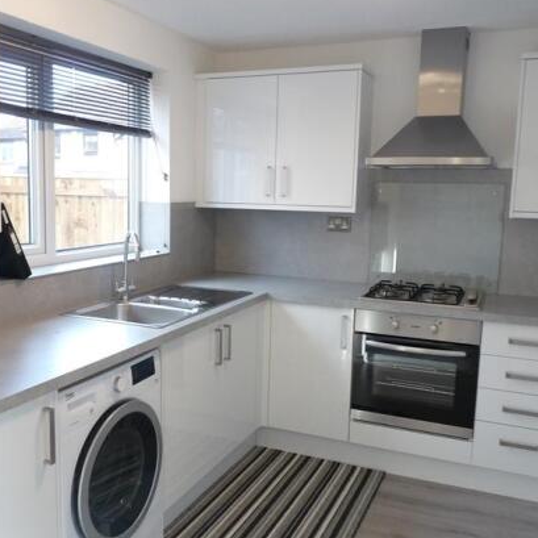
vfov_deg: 48.4
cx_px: 228
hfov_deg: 48.3
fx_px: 598
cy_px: 278
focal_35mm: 34
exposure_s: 1/30
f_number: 2.8
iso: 200
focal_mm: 4.8
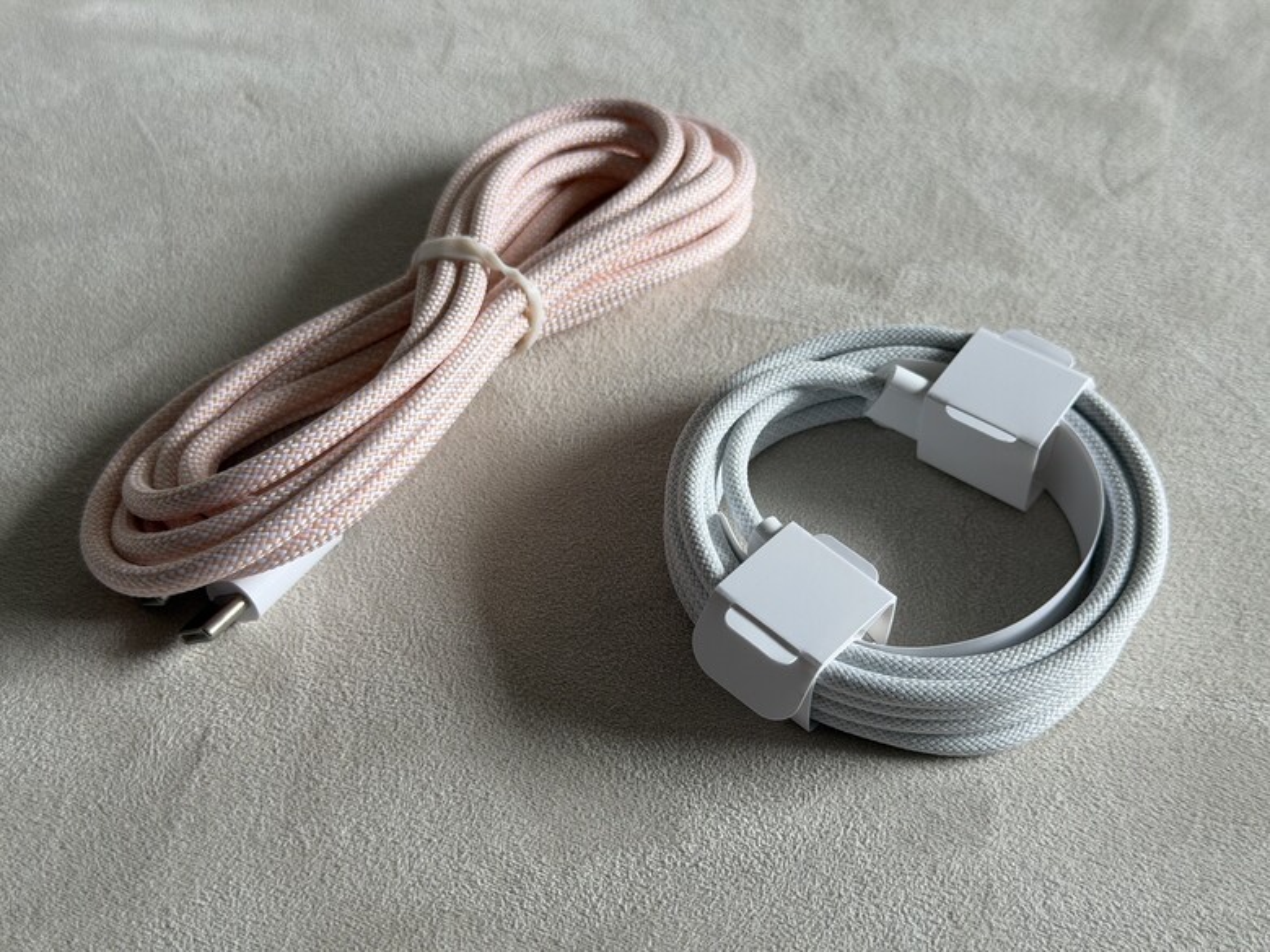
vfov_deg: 30.3
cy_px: 476
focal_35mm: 48
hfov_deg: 39.7
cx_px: 635
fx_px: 1761
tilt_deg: -50.2
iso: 50
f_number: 1.78
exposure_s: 1/166
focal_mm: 6.76
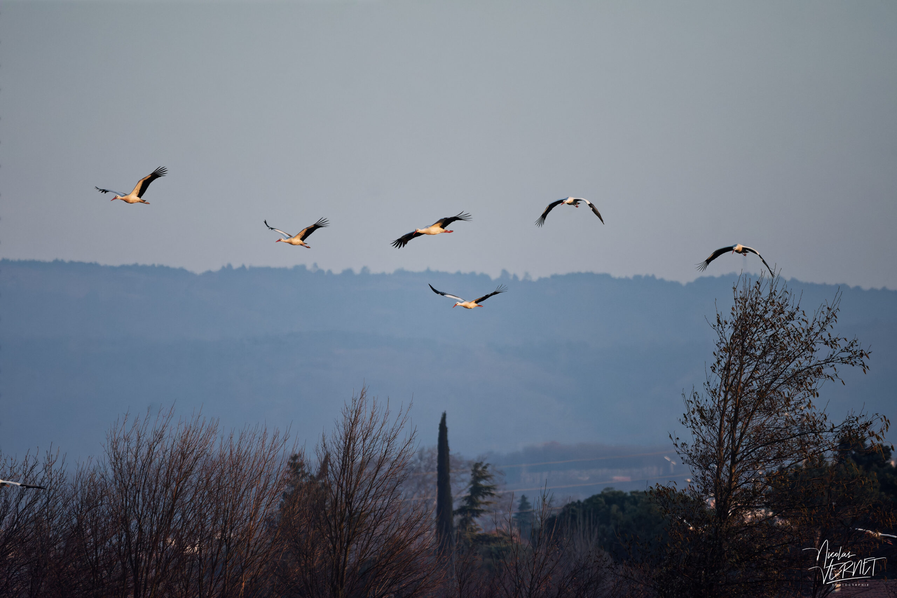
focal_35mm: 750
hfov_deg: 2.8
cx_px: 448
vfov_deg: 1.8
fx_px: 18684
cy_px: 299
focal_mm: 500
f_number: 6.3
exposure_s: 1/4000
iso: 2200
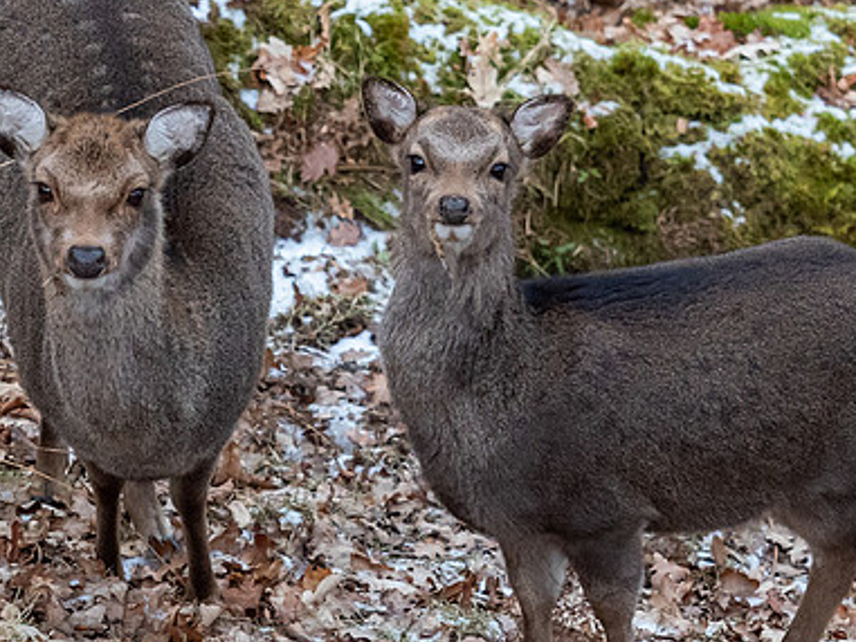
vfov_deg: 2.7
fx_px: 13852
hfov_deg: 3.5
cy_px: 338
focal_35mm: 560
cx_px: 478
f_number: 3.2
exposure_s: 1/800
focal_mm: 110
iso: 1600
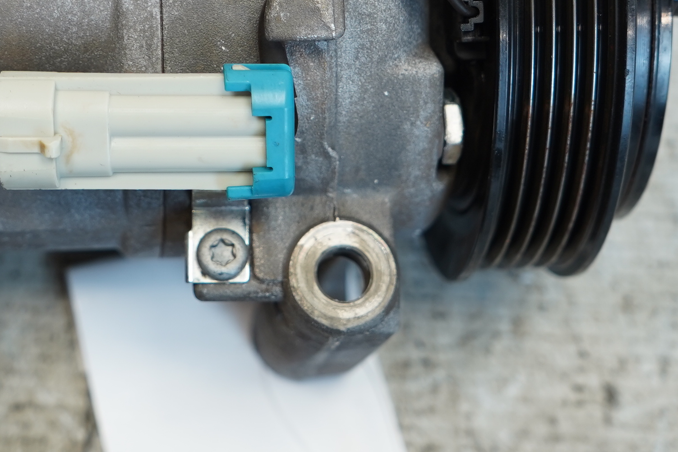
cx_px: 170
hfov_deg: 19.9
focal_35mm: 102
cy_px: 21
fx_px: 1921
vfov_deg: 13.3
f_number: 4
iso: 250
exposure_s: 1/60
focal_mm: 34
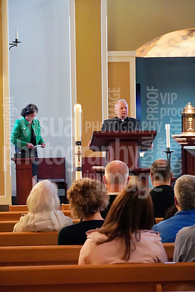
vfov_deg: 19.2
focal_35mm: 106
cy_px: 146
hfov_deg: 12.9
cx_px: 98
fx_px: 865
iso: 8000
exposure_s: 1/80
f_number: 5.6
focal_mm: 71
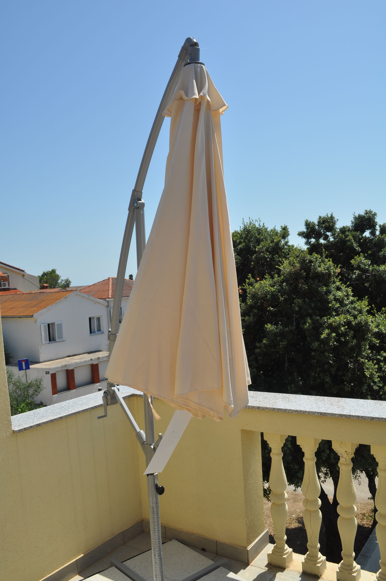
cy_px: 290
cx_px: 193
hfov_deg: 43.5
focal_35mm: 30
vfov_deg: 62.0
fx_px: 484
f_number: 10
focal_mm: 20
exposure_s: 1/400
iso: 200
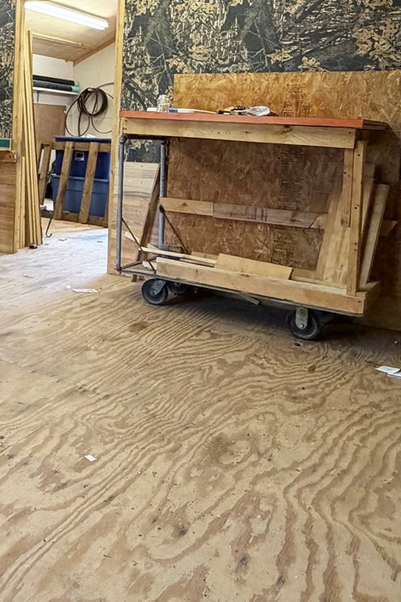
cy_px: 147
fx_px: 652
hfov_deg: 29.5
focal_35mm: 39
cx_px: -79
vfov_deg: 47.6
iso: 250
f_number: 2.2
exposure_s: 1/120
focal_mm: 2.22
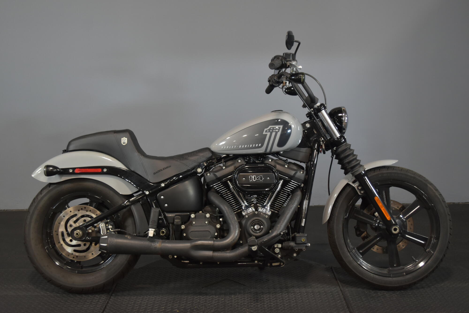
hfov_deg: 43.6
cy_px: 156
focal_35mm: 45
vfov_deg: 29.9
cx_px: 234
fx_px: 586
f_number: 4.5
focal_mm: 30
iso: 900
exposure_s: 1/30
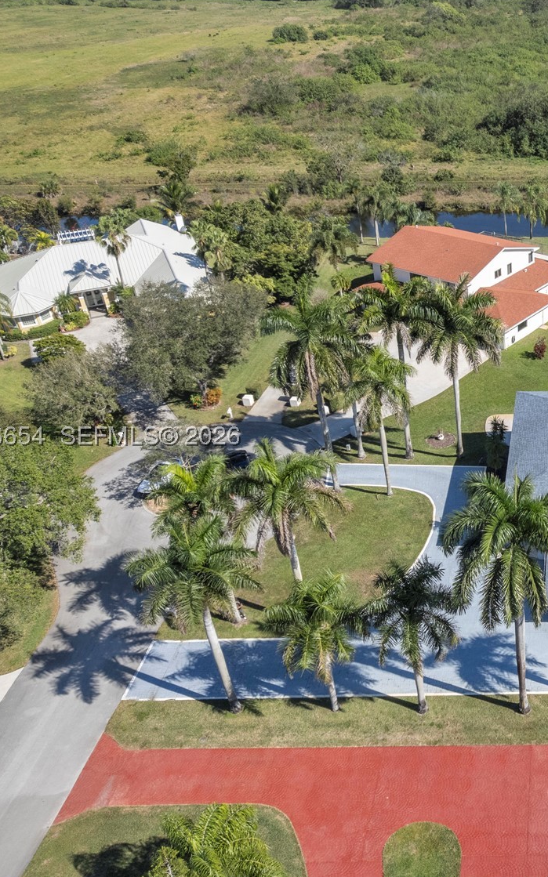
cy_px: 440
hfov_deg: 33.4
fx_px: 813
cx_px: 576
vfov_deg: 56.7
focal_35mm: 34
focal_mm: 8.38
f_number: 2.8
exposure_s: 1/2000
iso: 120
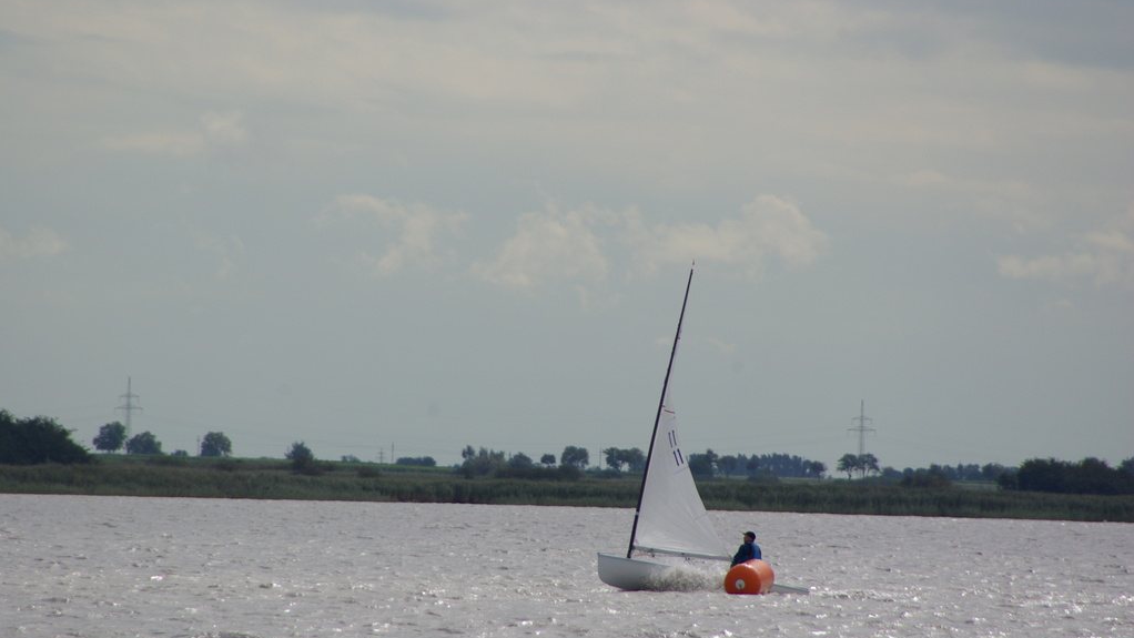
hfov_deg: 4.6
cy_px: 369
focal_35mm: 473
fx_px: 14223
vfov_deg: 2.6
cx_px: 567
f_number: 8
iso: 100
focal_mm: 300
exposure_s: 1/500
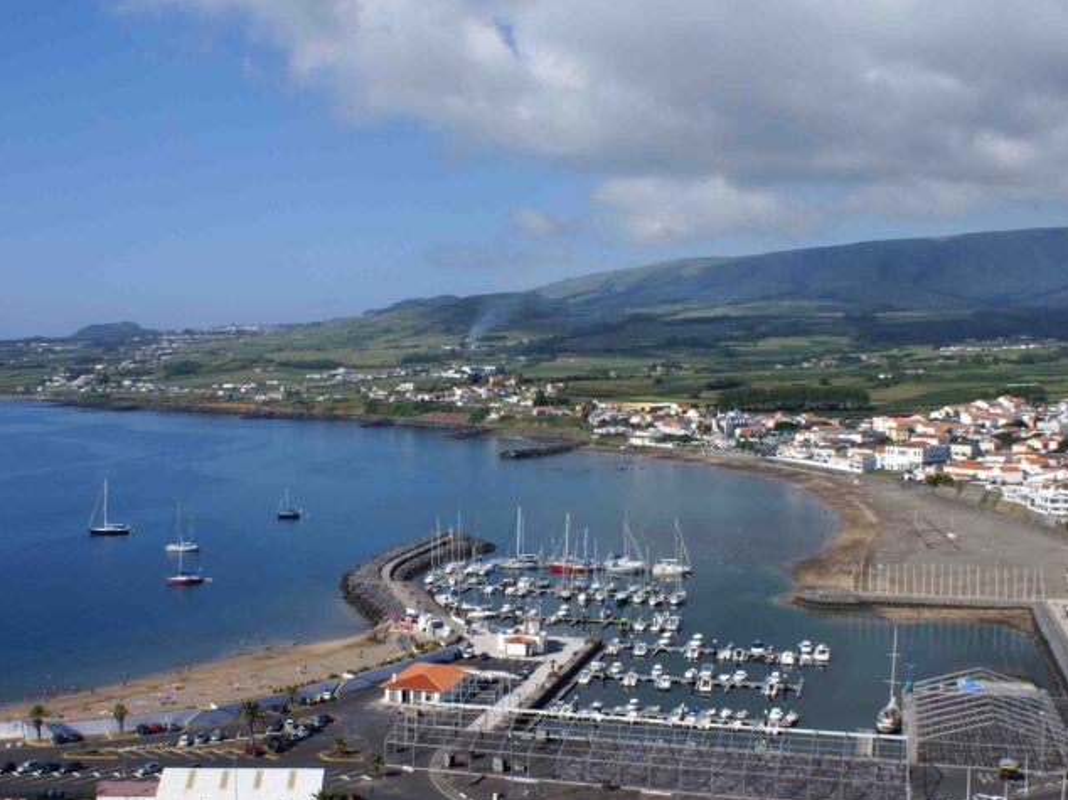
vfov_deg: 34.3
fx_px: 1295
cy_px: 440
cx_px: 482
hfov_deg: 44.8
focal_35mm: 42
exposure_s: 1/250
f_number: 10
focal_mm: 18
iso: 100
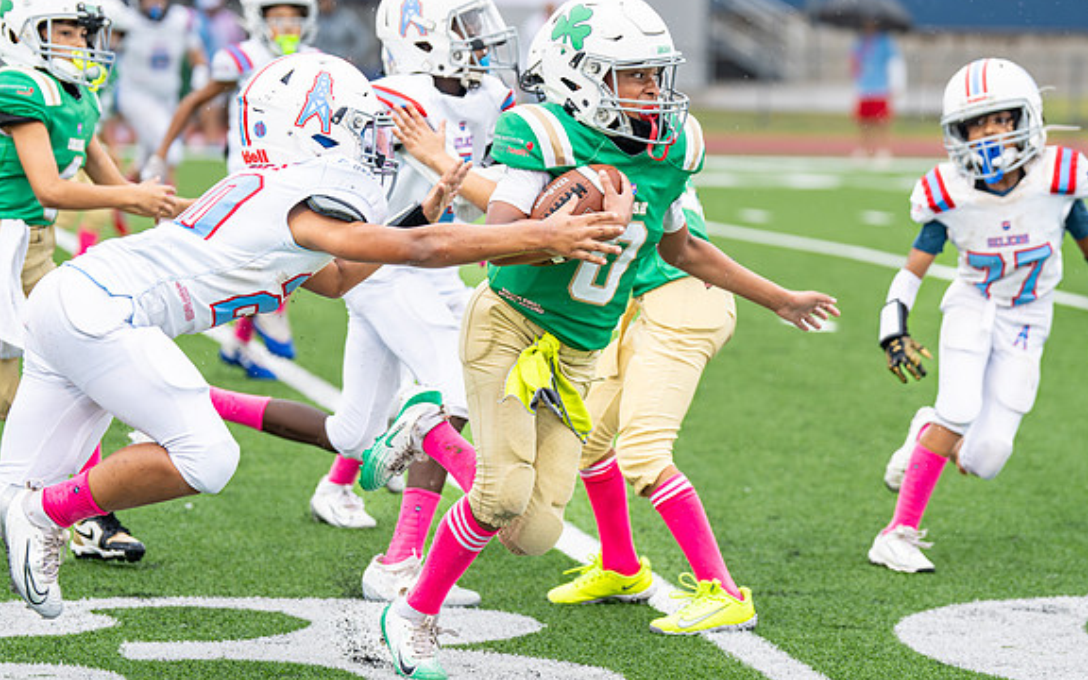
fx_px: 4596
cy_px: 289
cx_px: 603
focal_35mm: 155
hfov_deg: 13.5
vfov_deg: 8.5
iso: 500
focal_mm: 115
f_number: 2.8
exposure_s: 1/1000
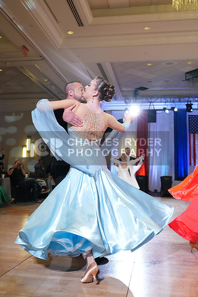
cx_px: 99
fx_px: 297
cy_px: 148
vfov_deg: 53.1
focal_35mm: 36
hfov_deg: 36.9
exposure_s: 1/400
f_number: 4
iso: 3200
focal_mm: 36
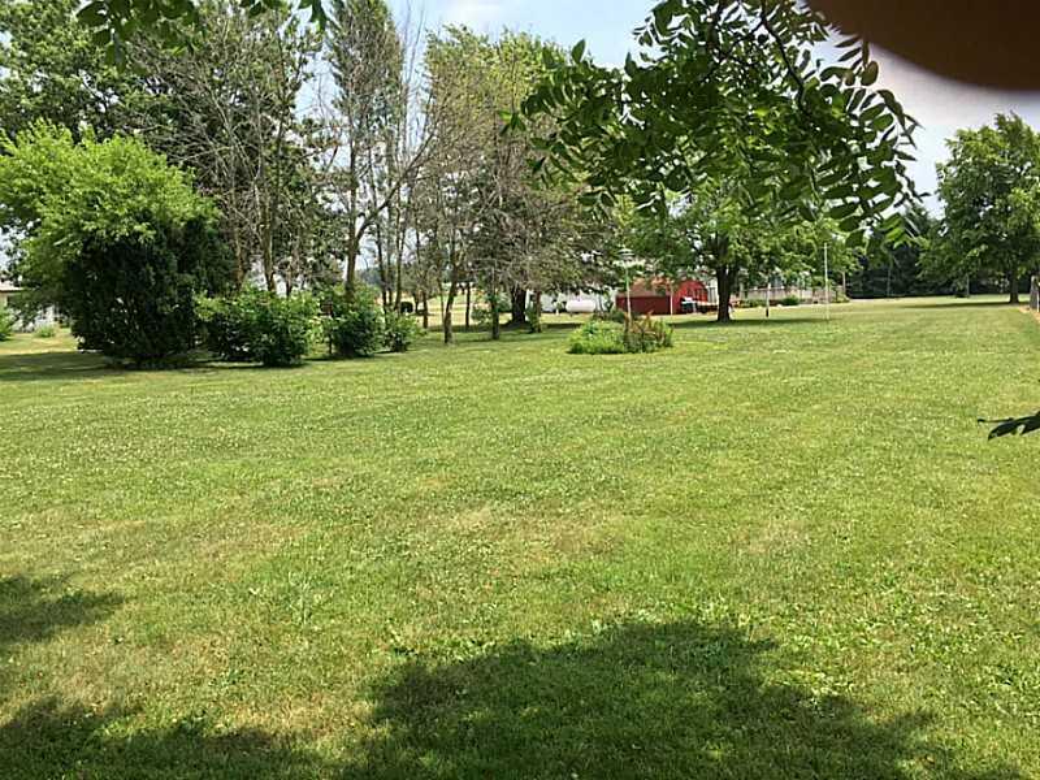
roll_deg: +1.5
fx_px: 871
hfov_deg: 61.7
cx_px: 520
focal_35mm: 29
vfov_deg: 48.2
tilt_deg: -7.6
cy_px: 390
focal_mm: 4.15
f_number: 2.2
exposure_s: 1/920
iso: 32
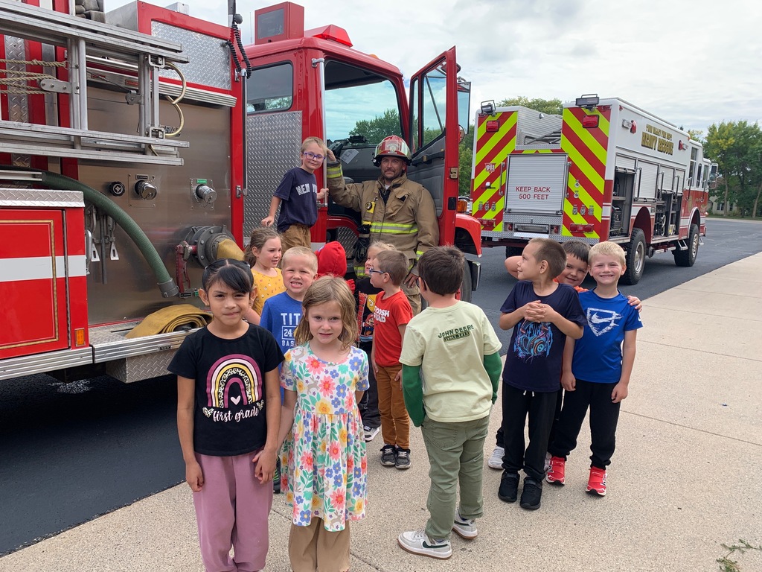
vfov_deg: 53.1
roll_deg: -2.7
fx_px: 572
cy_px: 286
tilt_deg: -8.2
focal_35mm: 26
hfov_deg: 67.3
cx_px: 381
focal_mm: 4.25
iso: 25
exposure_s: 1/842
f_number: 1.8
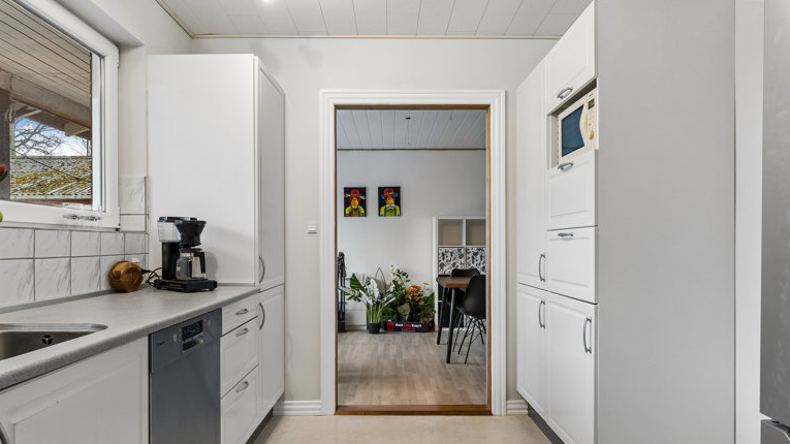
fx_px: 482
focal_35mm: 23
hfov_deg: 78.7
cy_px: 258
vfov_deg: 49.3
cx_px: 400
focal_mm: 14
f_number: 8
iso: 200
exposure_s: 1/20
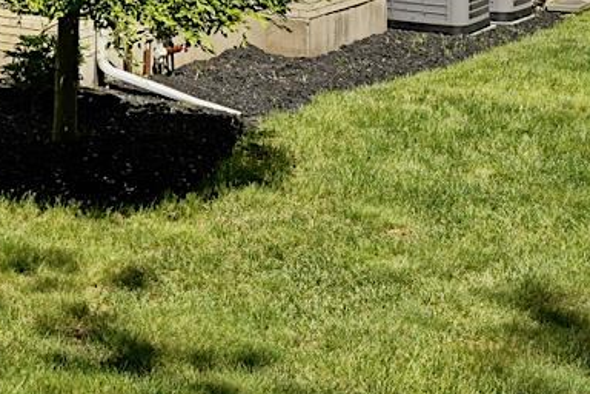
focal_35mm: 92
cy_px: -385
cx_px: -361
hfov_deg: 18.8
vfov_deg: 13.0
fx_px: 1505
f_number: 8
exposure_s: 1/250
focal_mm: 19.6
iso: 100
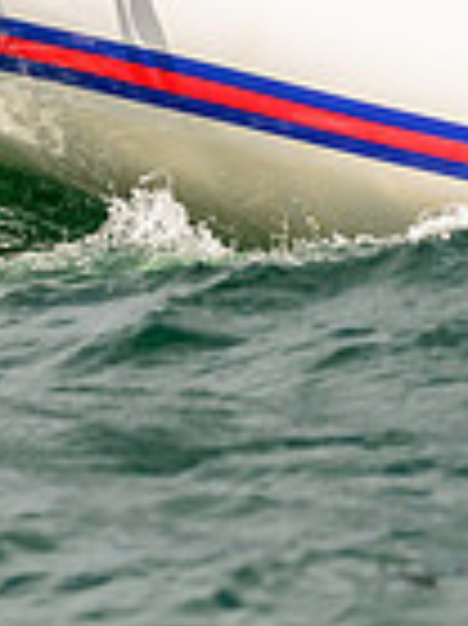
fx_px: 10110
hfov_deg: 2.6
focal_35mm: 560
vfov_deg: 3.5
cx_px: 698
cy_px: -182
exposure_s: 1/6400
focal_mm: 135
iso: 400
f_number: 5
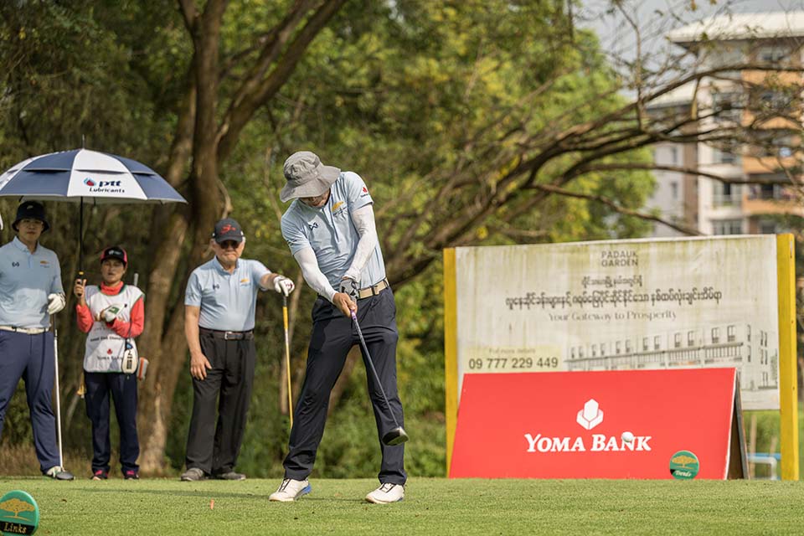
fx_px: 2233
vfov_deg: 13.7
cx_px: 402
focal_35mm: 100
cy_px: 268
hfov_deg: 20.4
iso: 360
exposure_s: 1/4000
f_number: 2.8
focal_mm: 100
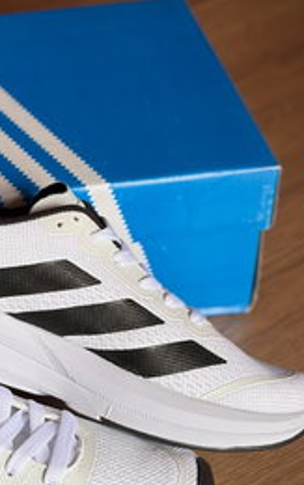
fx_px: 1495
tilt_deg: -41.2
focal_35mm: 113
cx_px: -11
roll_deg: -0.8
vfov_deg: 18.4
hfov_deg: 11.5
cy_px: 314
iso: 32
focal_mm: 5.96
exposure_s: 1/122
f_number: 1.6
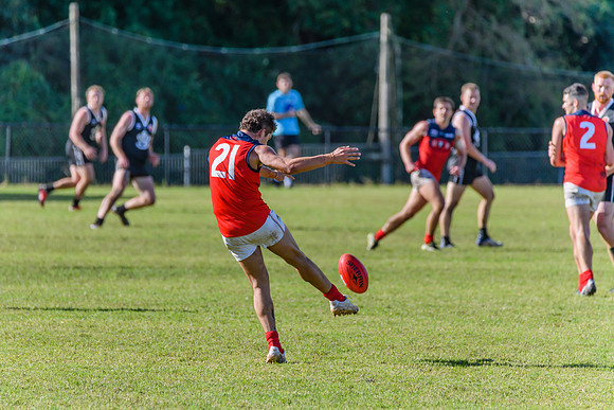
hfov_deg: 4.5
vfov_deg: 3.0
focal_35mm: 456
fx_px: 7774
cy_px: 208
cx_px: 281
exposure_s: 1/2000
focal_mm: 420
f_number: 6
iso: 800
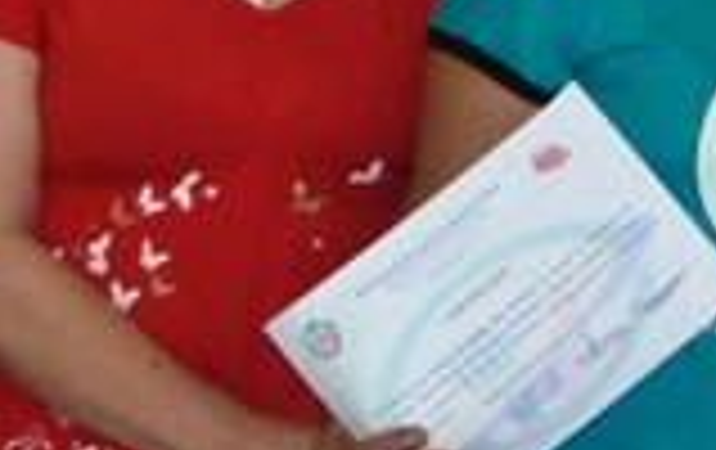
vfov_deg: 3.7
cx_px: 1437
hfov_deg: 5.9
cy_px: -459
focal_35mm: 349
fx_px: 6822
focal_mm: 14.8
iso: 250
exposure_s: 1/60
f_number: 3.4
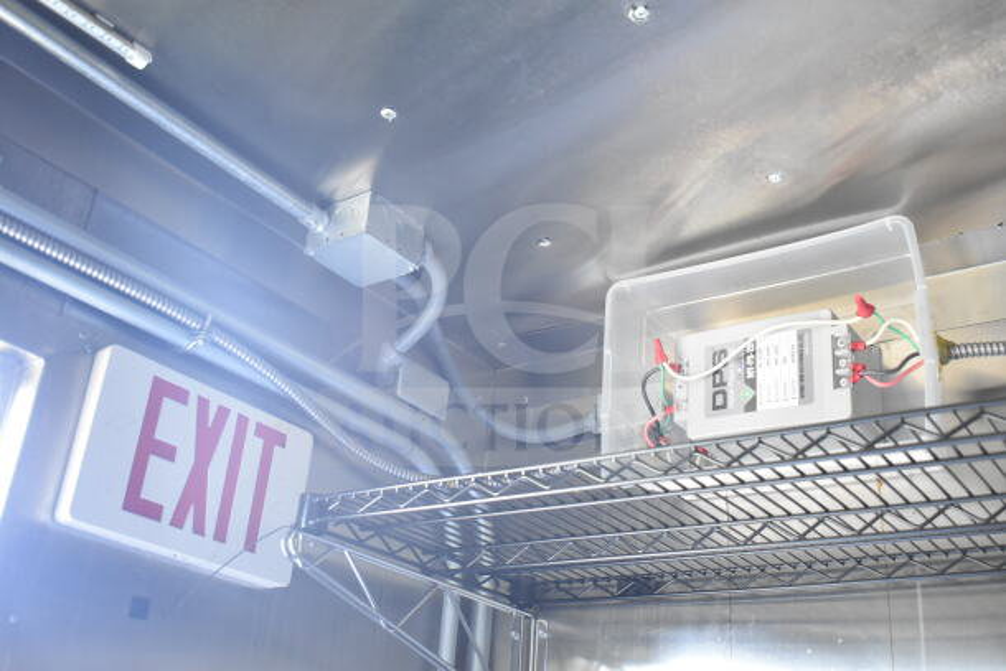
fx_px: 1090
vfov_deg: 34.2
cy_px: 336
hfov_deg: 49.5
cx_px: 503
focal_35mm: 39
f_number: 4
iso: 2500
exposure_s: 1/40
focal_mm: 26
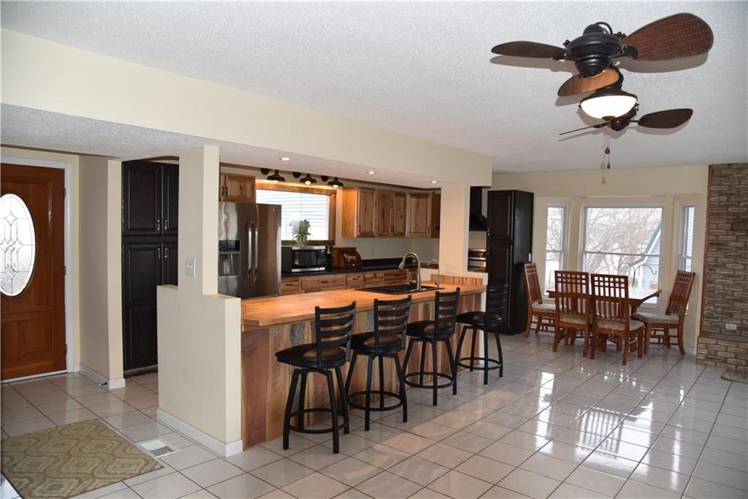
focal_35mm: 24
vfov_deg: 53.1
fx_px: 499
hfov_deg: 73.7
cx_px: 374
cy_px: 250
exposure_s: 1/60
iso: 800
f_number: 5
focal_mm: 24
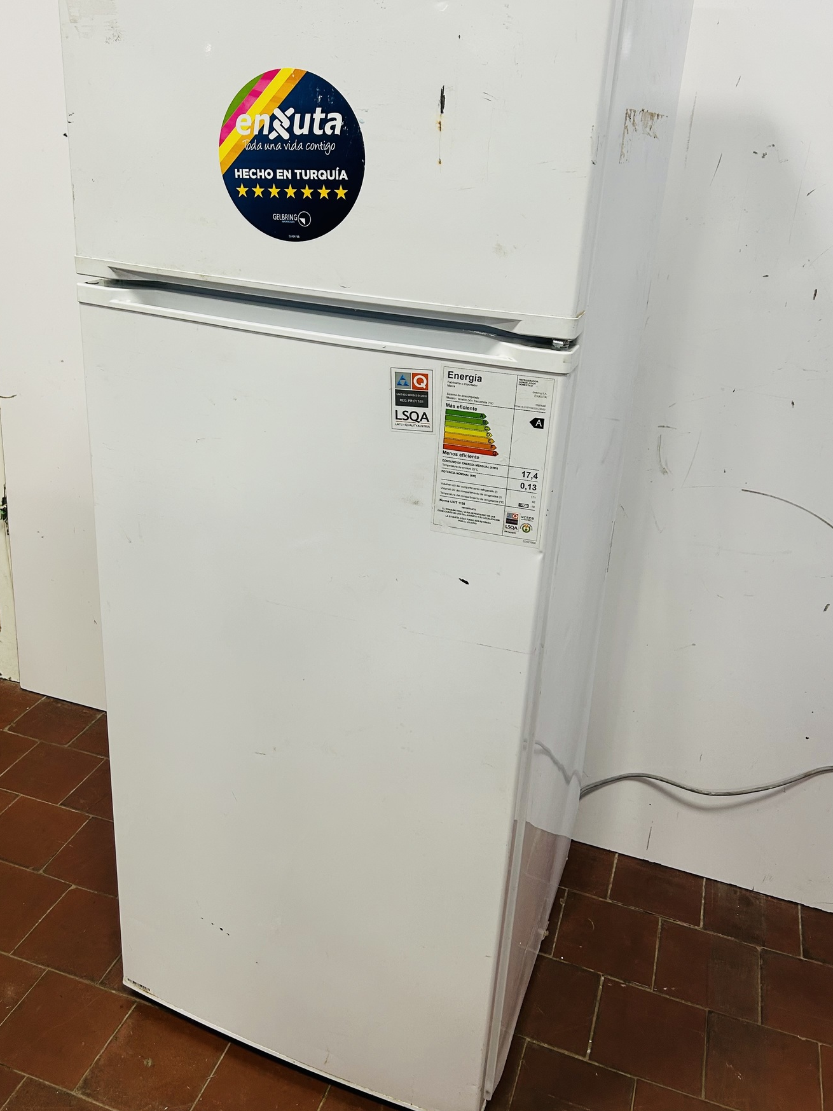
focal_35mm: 30
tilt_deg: -21.3
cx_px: 386
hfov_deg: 46.8
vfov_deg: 59.7
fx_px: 963
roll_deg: -4.2
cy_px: 478
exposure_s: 1/50
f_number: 1.5
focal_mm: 5.7
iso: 80
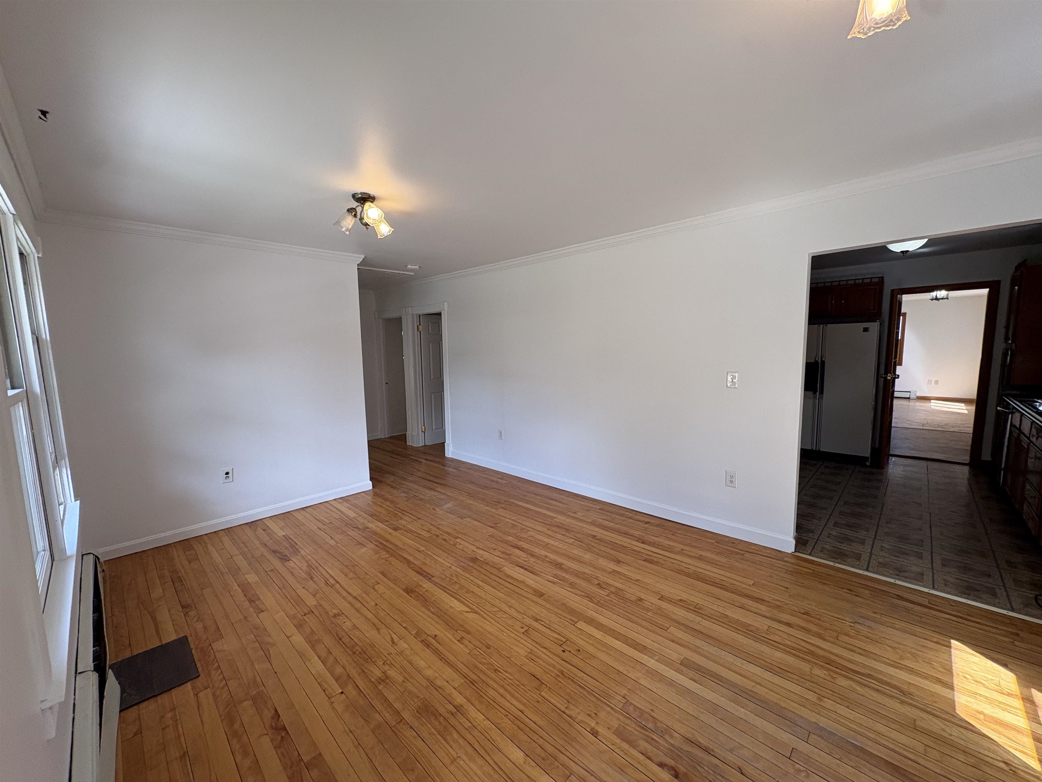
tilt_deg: -5.6
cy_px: 391
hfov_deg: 102.1
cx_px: 521
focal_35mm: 14
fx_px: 421
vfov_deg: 85.7
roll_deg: +1.7
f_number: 2.2
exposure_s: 1/120
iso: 50
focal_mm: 2.22
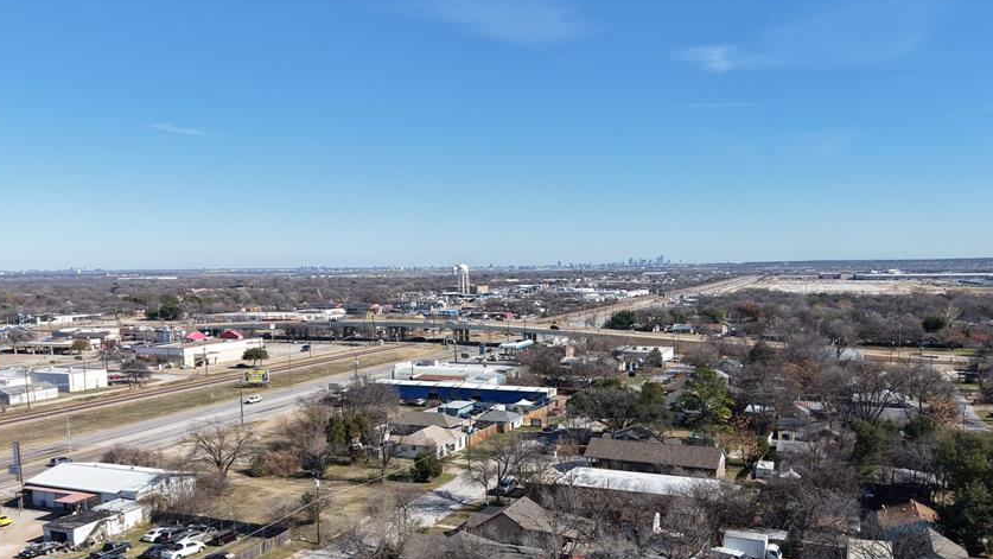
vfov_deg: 36.4
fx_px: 843
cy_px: 364
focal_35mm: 32
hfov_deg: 61.0
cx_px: 518
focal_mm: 8.67
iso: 140
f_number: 1.8
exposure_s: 1/3200
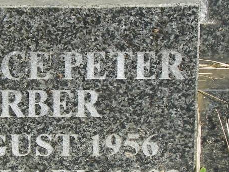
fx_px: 3008
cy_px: 105
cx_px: 43
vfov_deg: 3.3
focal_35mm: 455
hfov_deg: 4.4
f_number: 4.5
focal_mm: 30.7
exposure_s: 1/250
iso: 64
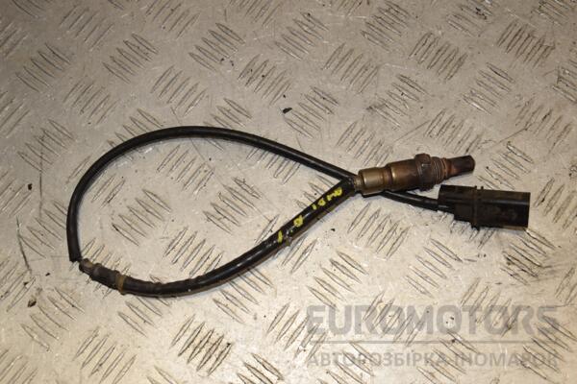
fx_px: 769
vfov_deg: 28.1
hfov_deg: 41.1
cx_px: 288
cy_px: 192
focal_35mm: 48
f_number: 9
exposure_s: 1/200
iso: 800
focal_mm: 32
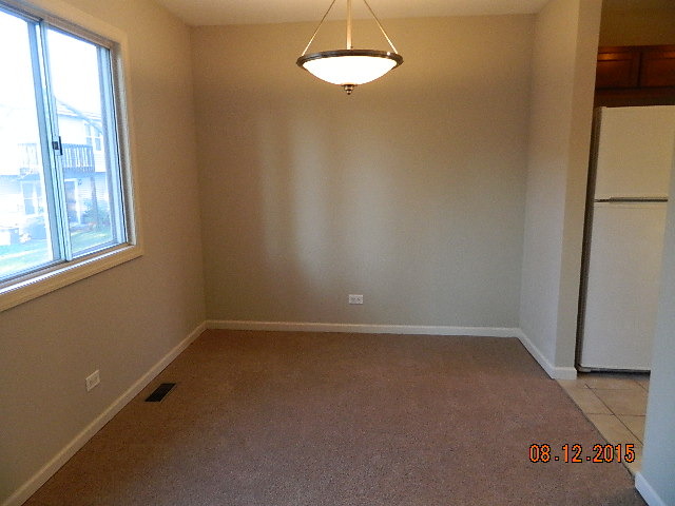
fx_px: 487
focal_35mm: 25
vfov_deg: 54.9
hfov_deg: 69.4
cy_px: 253
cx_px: 338
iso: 400
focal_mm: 4.5
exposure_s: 1/40
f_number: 3.1
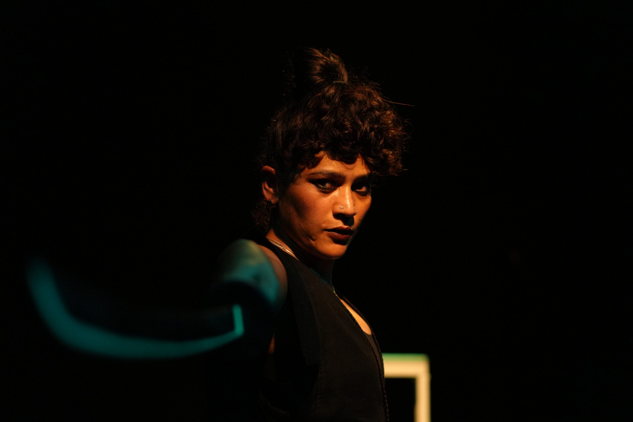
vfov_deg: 18.2
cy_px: 211
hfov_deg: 27.0
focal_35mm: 75
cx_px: 316
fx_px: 1319
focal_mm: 50
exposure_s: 1/350
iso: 2500
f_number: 1.8
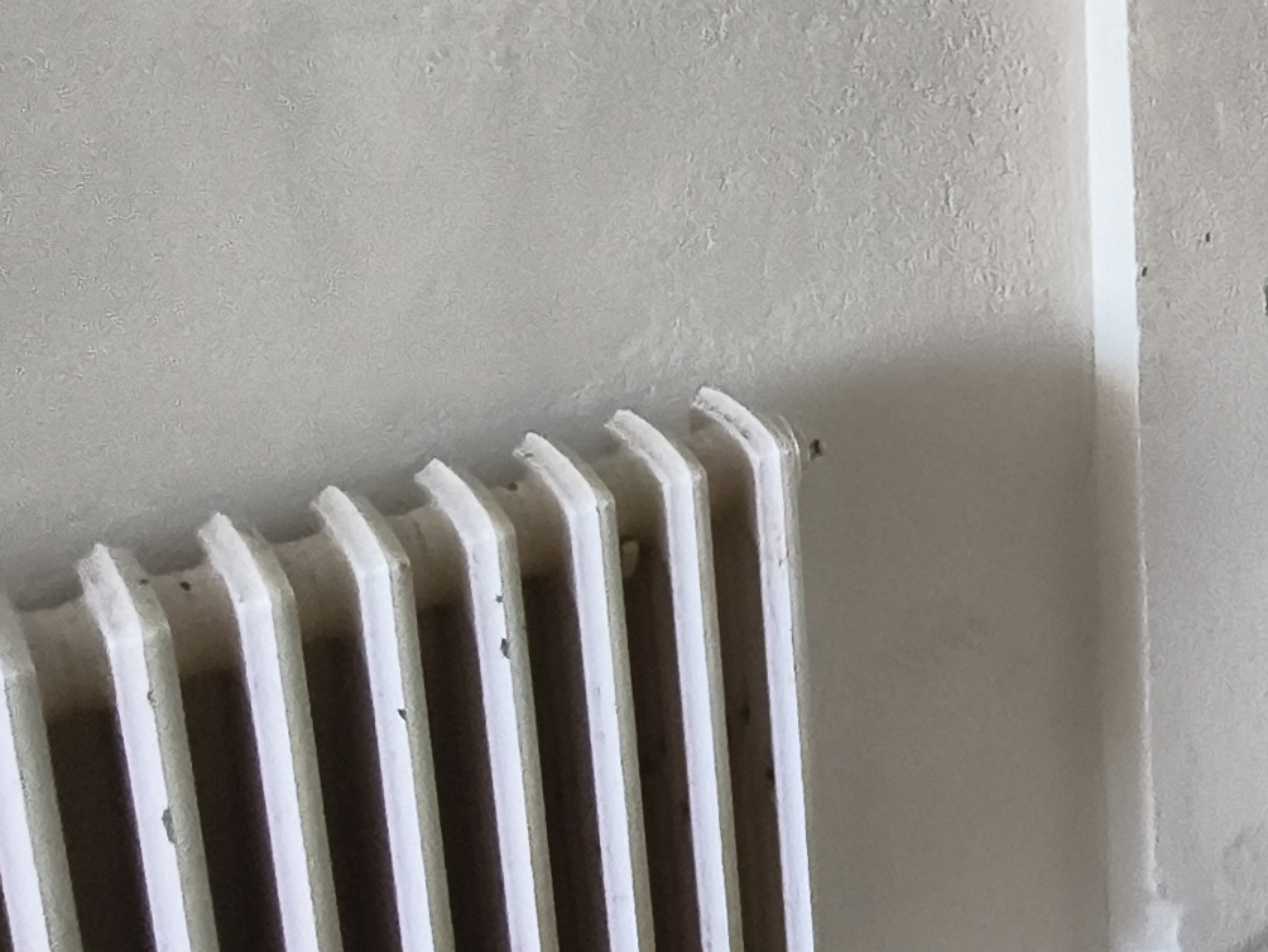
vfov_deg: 28.4
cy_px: 67
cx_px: 1589
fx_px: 1796
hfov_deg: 31.4
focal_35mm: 49
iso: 320
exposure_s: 1/50
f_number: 2.2
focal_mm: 1.65
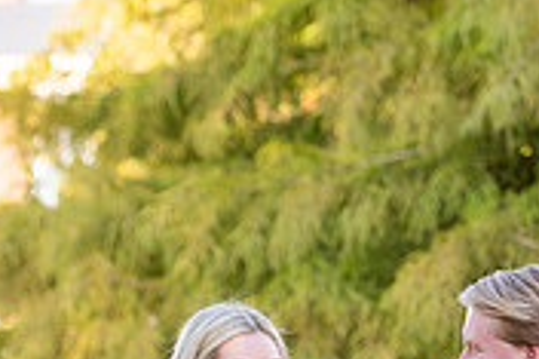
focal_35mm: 359
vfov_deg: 3.8
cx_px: 231
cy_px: 542
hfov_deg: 5.7
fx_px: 5370
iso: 400
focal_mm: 105
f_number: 3.5
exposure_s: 1/800
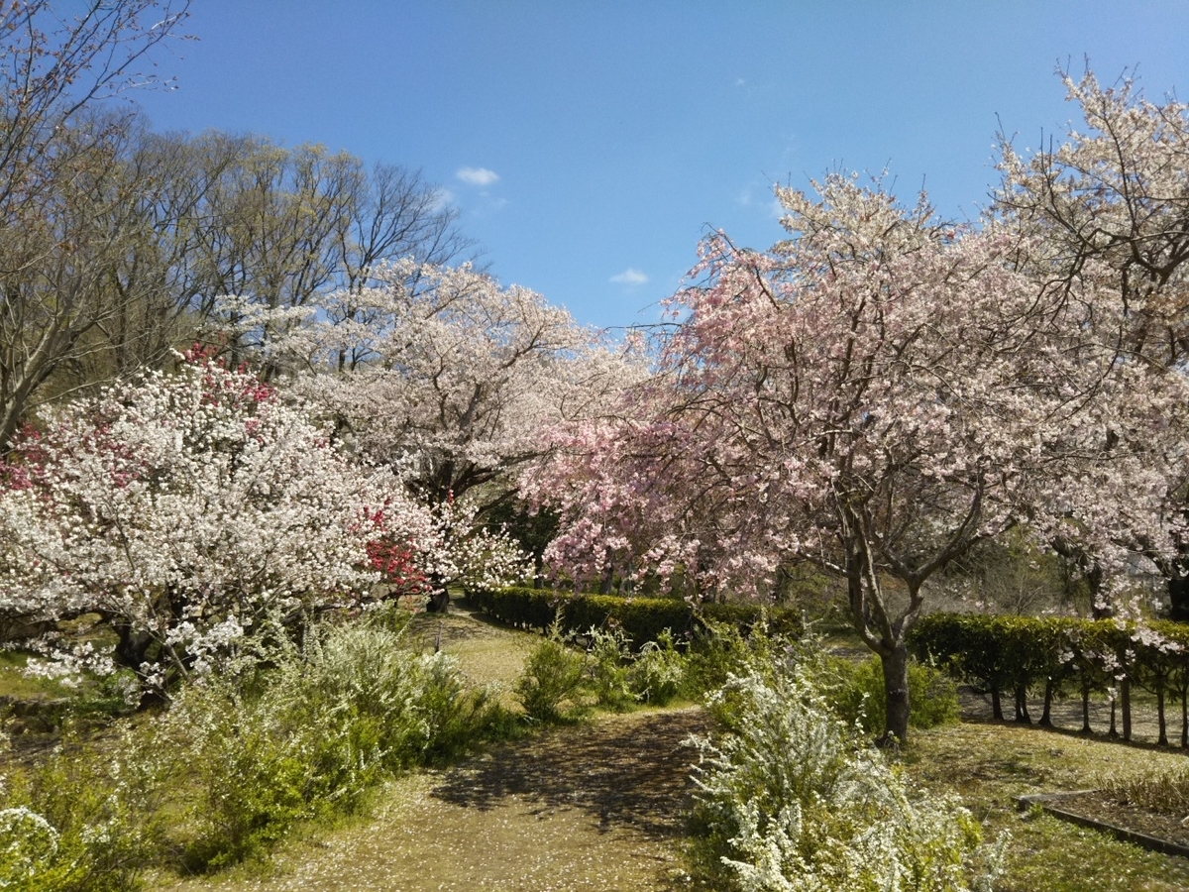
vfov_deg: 46.8
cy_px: 446
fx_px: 1030
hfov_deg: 60.0
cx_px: 594
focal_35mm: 30
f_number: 2.2
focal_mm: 4
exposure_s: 1/1144
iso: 25
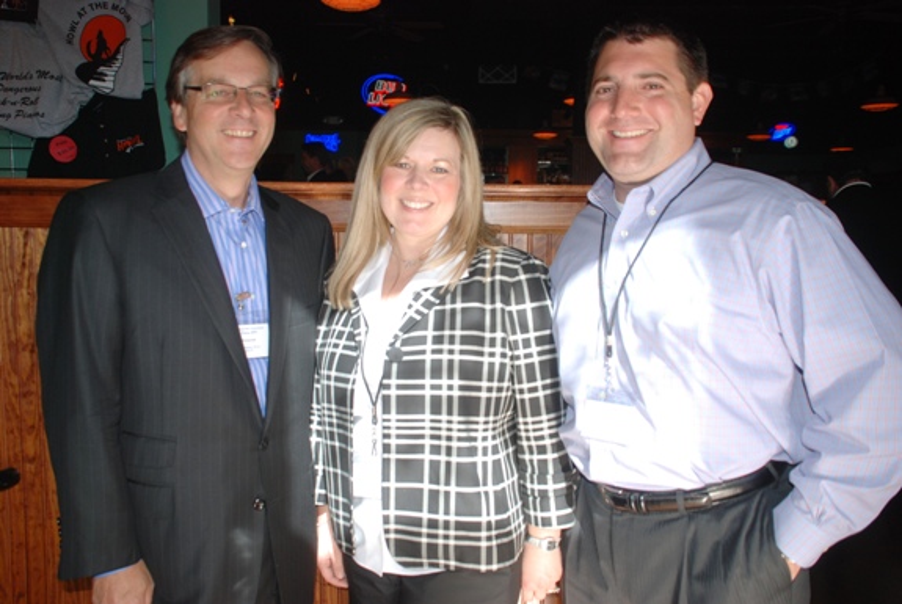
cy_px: 302
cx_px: 451
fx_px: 828
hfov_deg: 57.2
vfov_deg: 40.1
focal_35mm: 33
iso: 200
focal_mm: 22
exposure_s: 1/125
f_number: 3.8
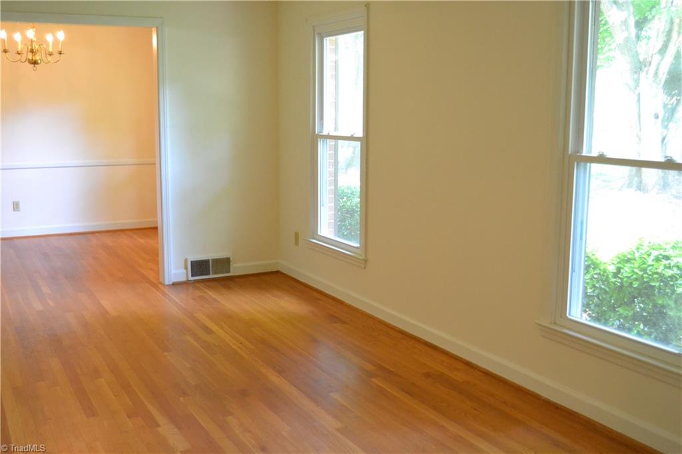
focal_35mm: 39
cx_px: 341
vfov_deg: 34.2
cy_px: 227
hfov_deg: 49.6
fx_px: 739
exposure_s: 1/60
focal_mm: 26
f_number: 4
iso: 2200
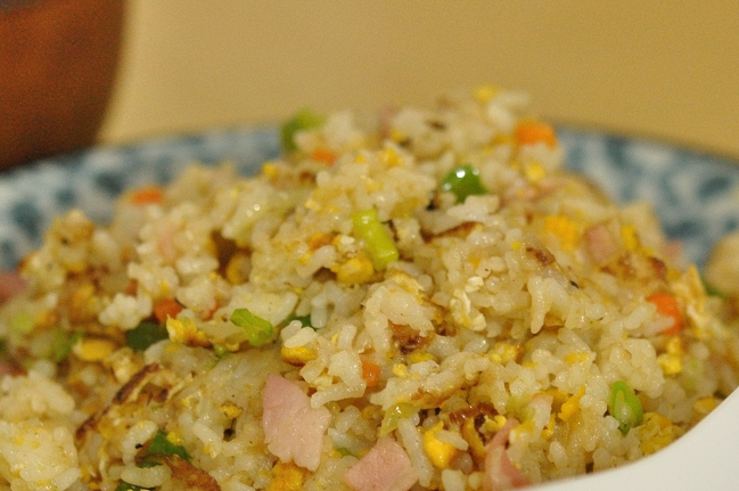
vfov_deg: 9.6
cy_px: 369
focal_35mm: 142
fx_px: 2911
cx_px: 408
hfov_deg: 14.5
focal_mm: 60
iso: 3200
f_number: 4.5
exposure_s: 1/40
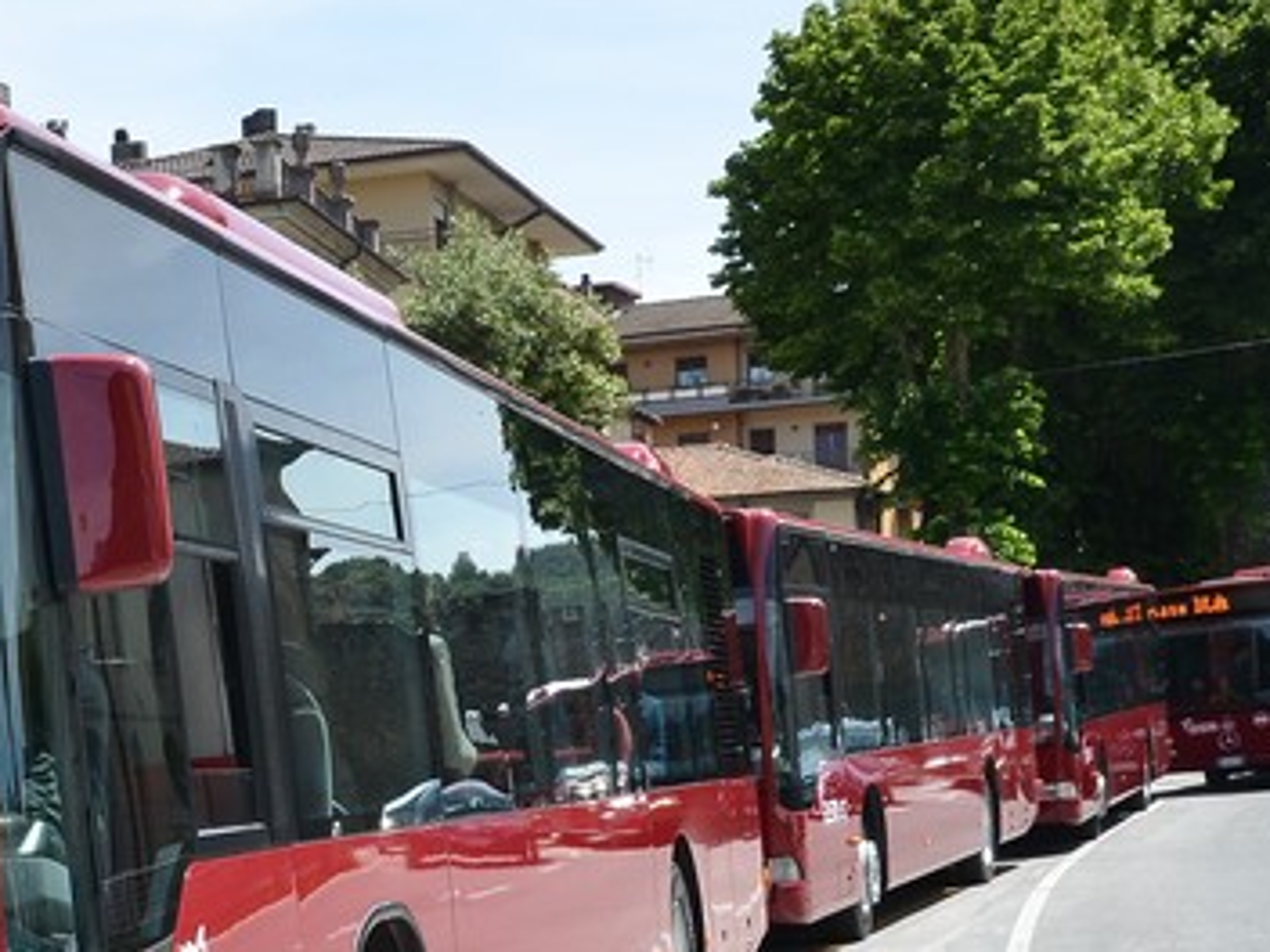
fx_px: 2972
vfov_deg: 17.9
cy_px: 880
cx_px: -87
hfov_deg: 22.9
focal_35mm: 81
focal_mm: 22
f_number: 13
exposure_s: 1/250
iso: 400
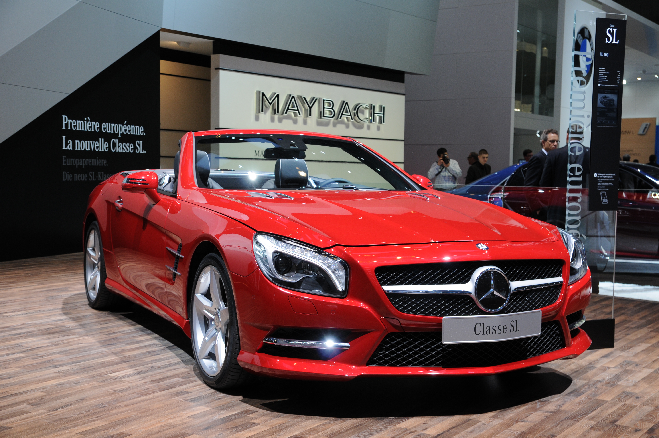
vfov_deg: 28.0
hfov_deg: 41.2
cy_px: 219
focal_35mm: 48
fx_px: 878
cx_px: 330
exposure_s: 1/250
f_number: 8
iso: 400
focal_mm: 32
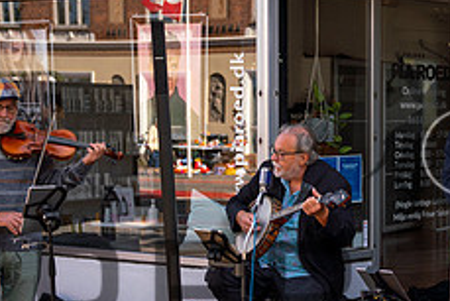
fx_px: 1101
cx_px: 450
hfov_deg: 22.2
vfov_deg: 15.5
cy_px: 200
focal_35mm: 88
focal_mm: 33
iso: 125
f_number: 3.5
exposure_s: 1/400
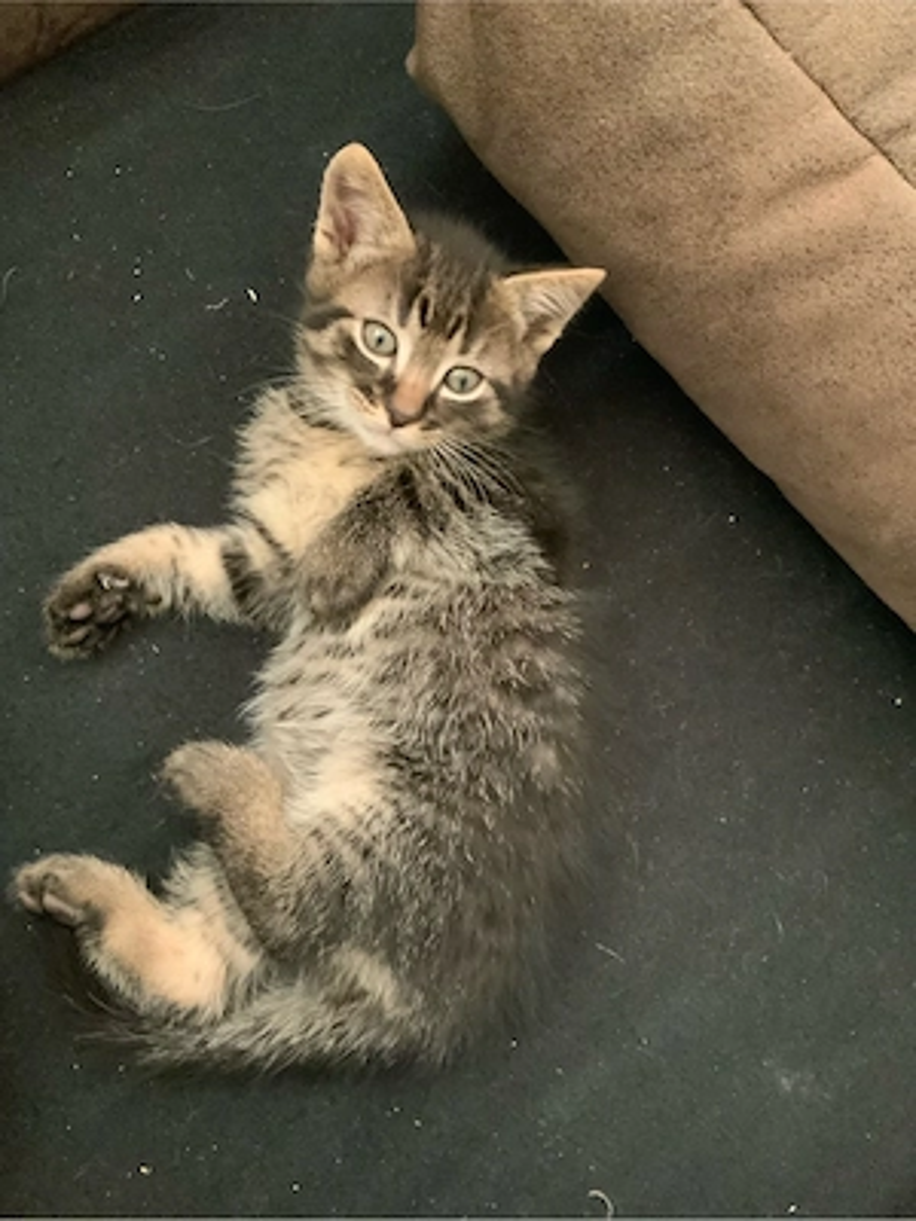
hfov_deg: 48.2
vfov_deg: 61.7
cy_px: 610
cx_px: 458
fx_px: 1023
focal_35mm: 29
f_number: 1.8
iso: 640
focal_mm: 3
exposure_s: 1/27
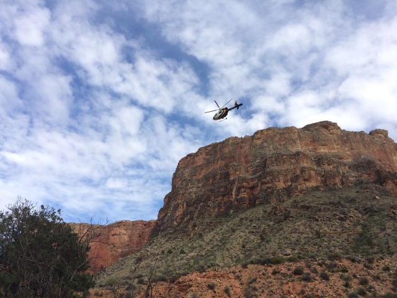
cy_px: 149
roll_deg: +0.6
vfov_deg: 48.2
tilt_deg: +31.8
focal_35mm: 29
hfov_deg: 61.7
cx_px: 198
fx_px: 333
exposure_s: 1/2053
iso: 32
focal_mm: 4.15
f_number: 2.2
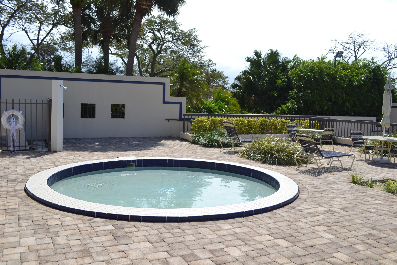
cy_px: 132
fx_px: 364
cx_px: 198
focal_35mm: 33
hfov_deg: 57.2
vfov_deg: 40.0
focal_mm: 22
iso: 100
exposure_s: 1/320
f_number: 9
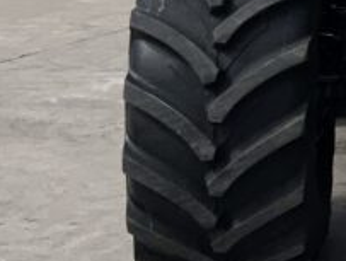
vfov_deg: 9.9
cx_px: 649
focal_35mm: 146
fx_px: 1462
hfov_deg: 12.2
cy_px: -136
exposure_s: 1/1984
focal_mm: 3
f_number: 1.8
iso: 16
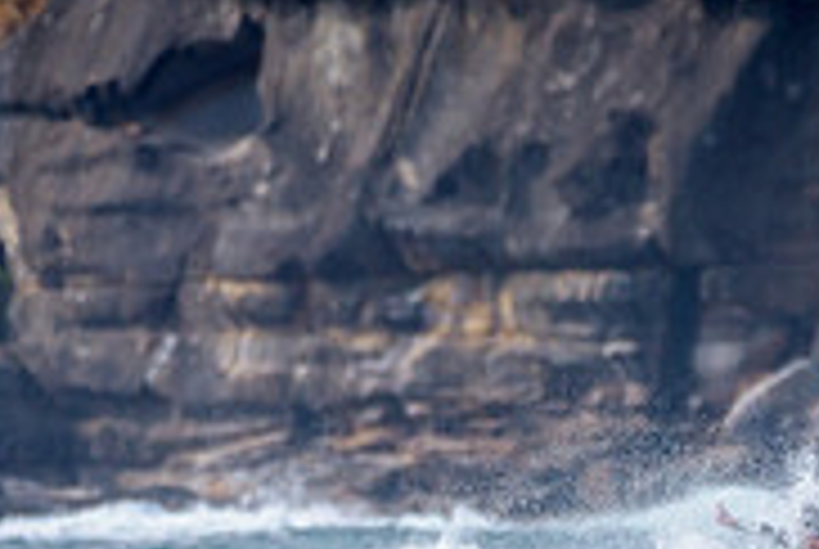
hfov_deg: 1.1
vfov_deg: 0.7
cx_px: 485
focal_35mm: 1951
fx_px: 44457
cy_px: 622
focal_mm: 500
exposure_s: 1/2000
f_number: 5.6
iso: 220
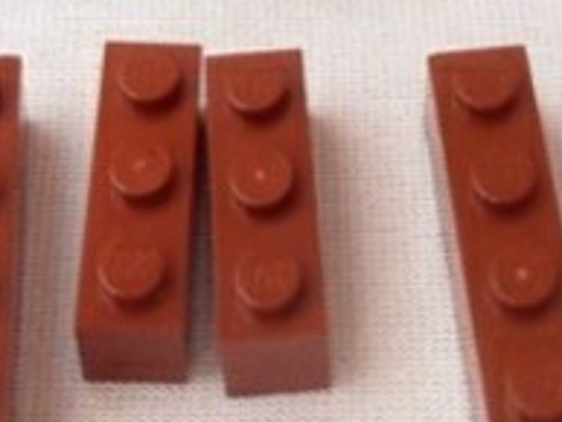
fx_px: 1819
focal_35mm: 112
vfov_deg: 12.5
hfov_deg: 17.6
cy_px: -228
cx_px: 268
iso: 80
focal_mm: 4.2
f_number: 3
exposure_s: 1/50
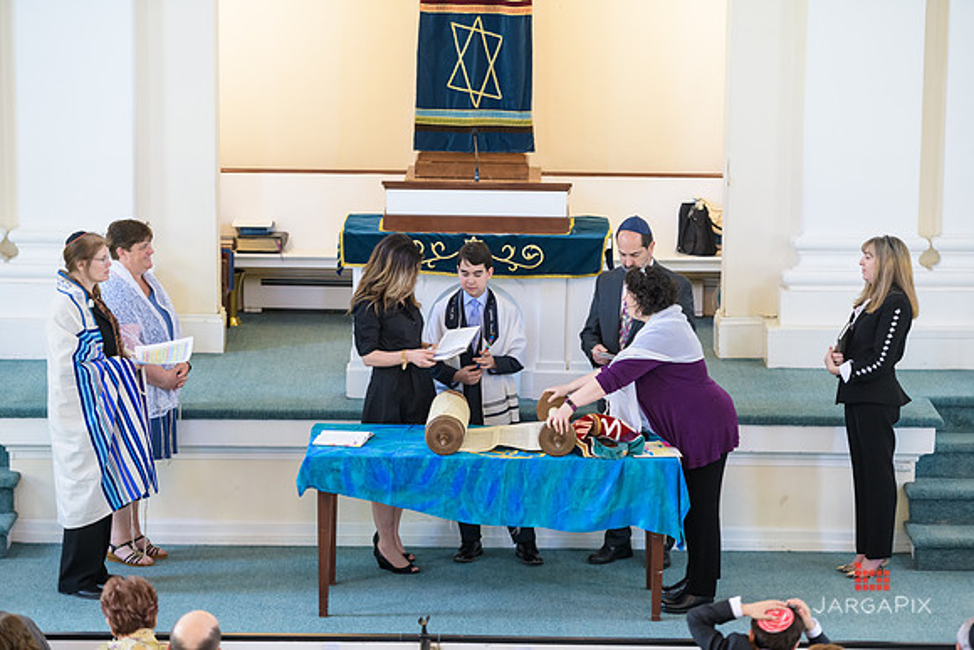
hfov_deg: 17.1
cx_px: 487
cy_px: 325
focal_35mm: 120
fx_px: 3247
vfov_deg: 11.4
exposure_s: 1/125
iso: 1250
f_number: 3.2
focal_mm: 120
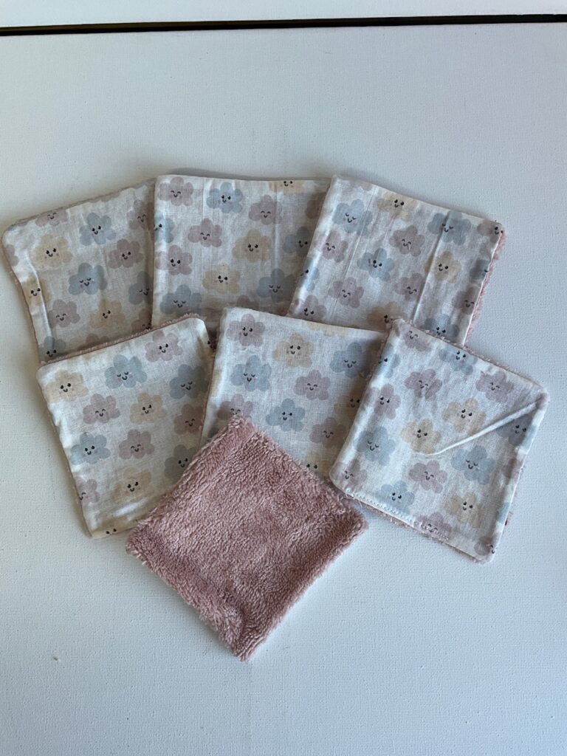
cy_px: 378
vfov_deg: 61.7
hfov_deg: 48.2
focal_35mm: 29
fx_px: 633
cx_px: 284
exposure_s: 1/100
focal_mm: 3
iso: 20
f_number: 1.8
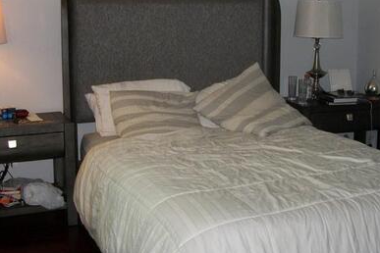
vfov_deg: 24.4
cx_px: 187
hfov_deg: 36.2
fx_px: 581
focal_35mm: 55
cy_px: 76
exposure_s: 1/60
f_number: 2.9
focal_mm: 5.7
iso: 160
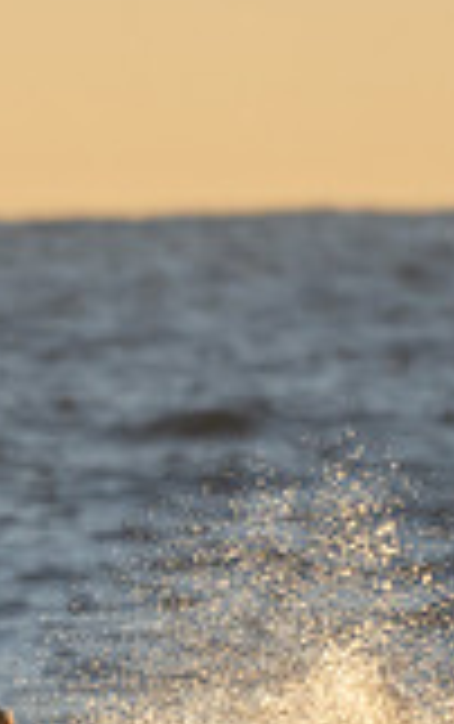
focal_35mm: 2095
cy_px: 834
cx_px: 58
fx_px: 41364
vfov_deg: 1.0
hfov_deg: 0.6
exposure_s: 1/1000
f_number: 5.6
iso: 280
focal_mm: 380
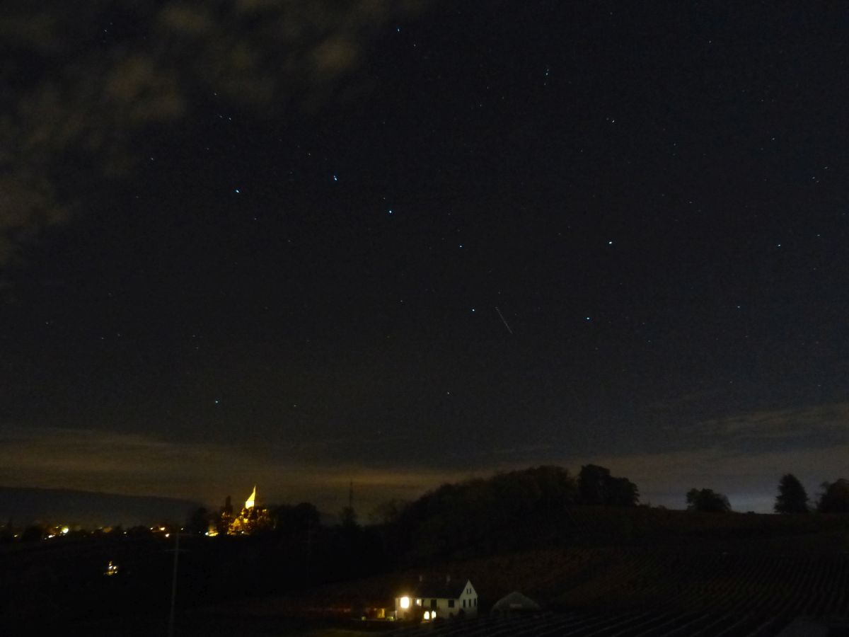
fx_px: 809
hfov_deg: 55.4
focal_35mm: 33
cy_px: 318
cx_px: 424
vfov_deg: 42.9
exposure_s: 25
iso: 800
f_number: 2.8
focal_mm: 5.9
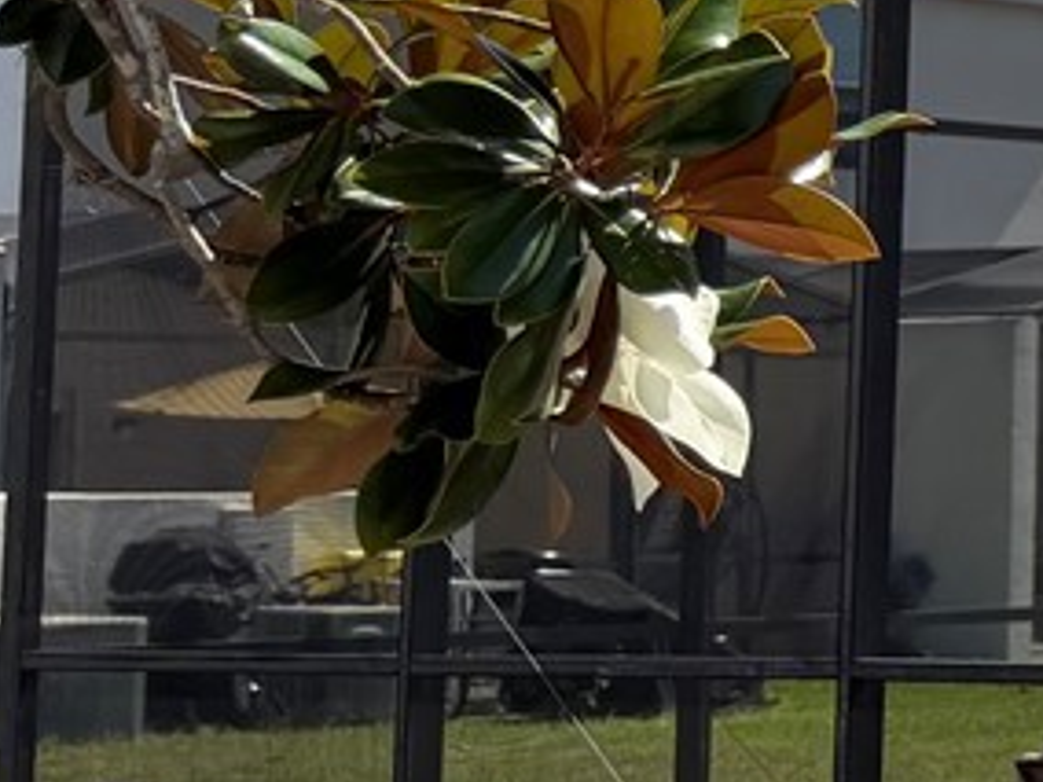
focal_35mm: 135
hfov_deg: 10.9
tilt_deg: +3.8
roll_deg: +0.8
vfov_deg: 10.9
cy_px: 151
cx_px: 2909
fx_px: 4068
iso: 80
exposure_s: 1/3425
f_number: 1.78
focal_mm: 6.76
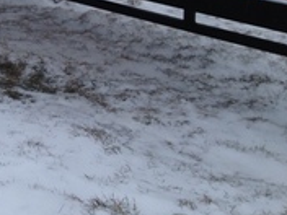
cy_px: -77
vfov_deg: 13.2
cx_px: -126
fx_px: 895
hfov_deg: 16.8
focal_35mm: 108
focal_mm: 4.28
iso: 50
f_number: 2.4
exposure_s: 1/108
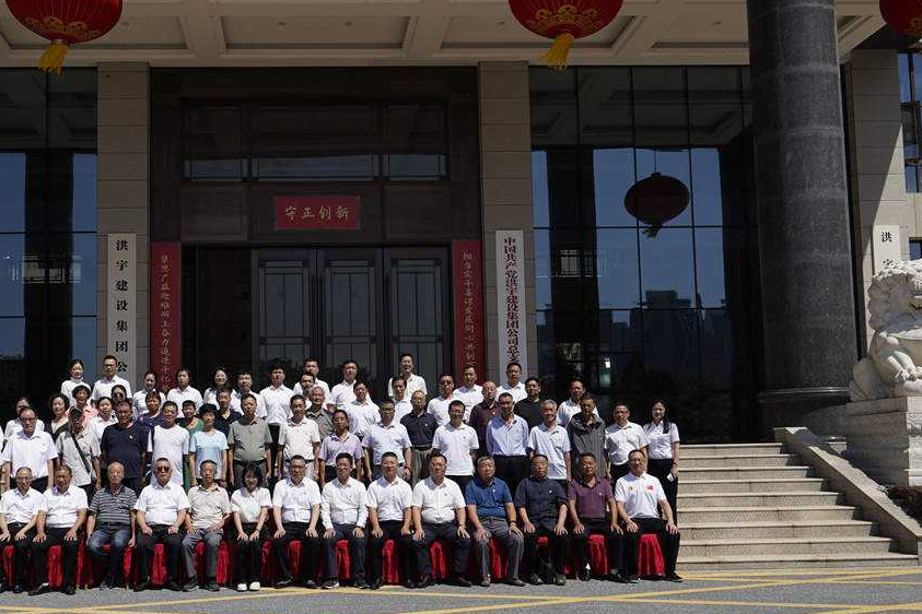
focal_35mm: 39
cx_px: 342
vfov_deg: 34.1
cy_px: 378
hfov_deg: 49.1
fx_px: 999
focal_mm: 20
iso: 100
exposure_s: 1/500
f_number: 8
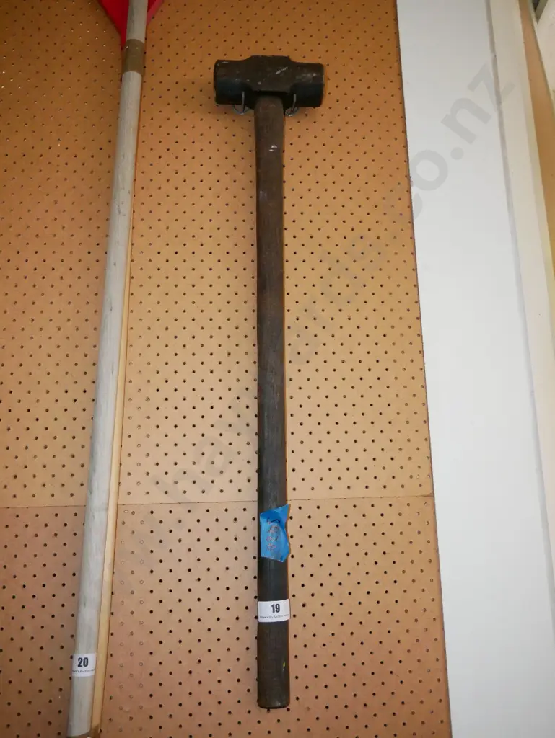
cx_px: 278
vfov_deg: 53.9
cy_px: 369
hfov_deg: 41.8
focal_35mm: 34
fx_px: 726
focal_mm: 17
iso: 3200
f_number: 3.8
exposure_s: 1/60
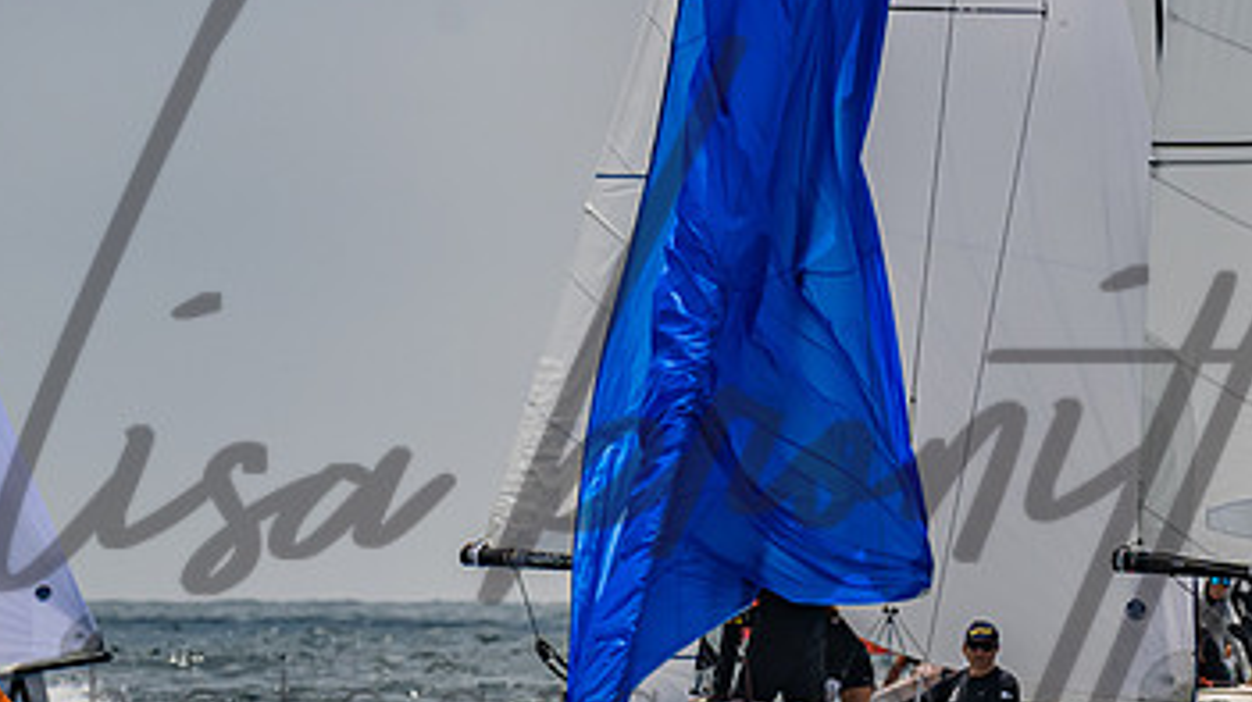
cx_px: 1325
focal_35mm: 591
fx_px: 19610
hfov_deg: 3.7
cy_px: 428
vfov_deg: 2.1
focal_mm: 220
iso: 400
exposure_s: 1/3200
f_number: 6.3
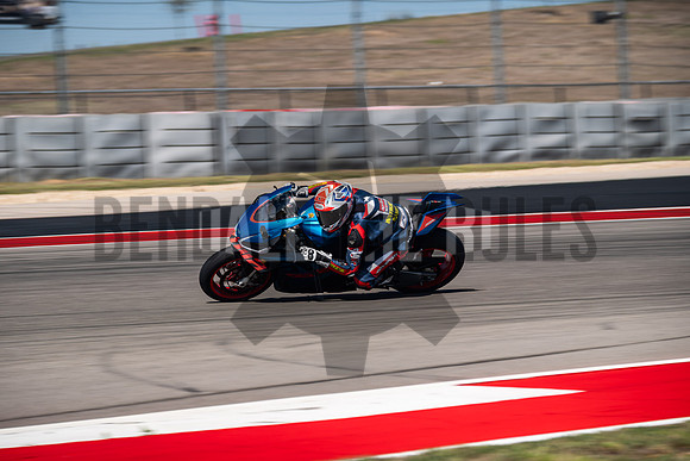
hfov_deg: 9.8
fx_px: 4026
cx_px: 345
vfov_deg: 6.5
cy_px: 230
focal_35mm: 210
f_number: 5.6
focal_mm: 140
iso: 160
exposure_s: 1/200
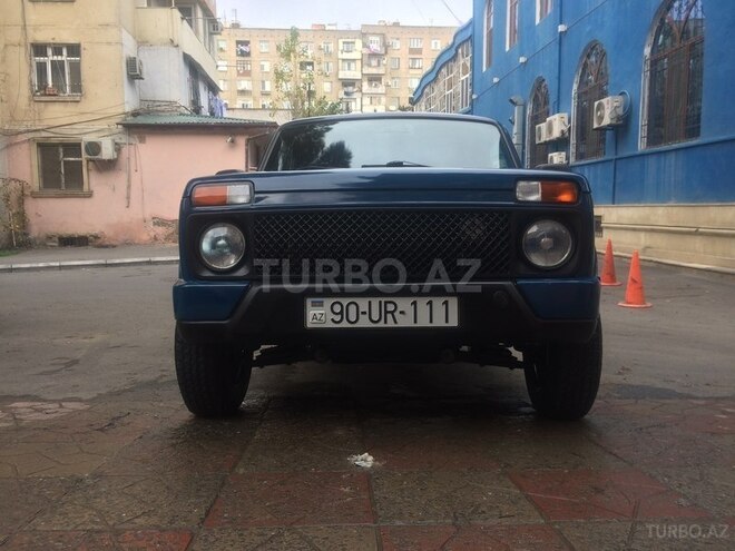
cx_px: 368
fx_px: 616
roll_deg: +0.4
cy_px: 276
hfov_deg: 61.7
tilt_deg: -7.9
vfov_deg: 48.2
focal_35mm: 29
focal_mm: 4.15
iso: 32
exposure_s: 1/100
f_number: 2.2
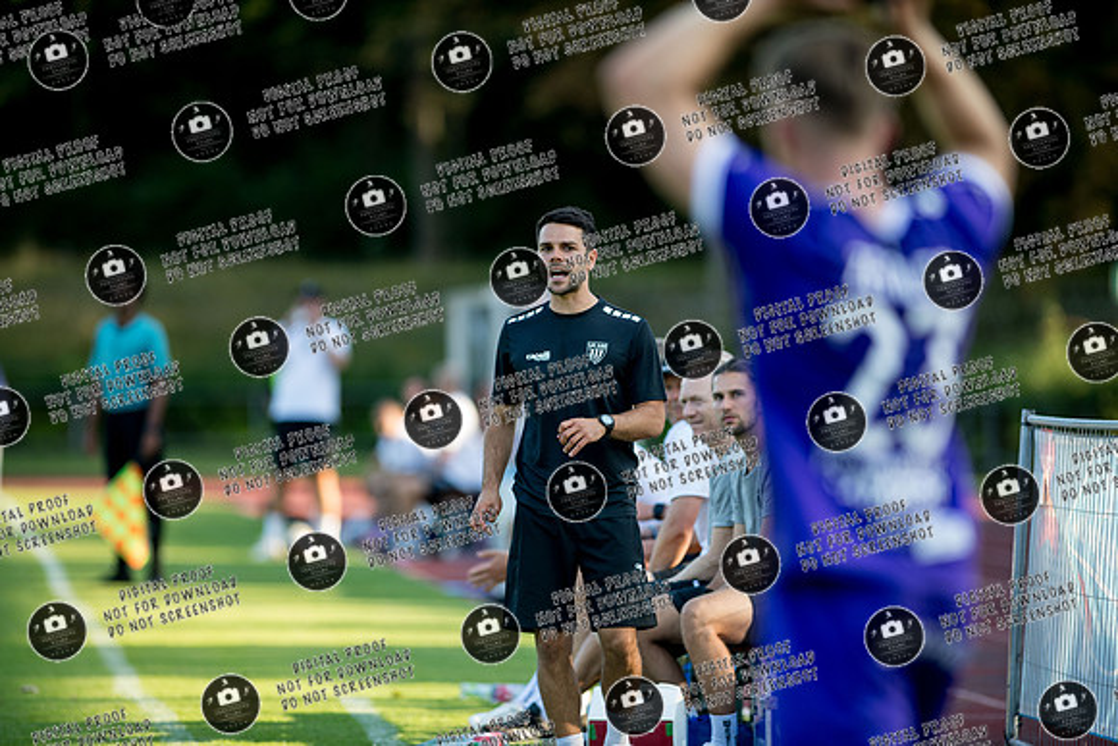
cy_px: 373
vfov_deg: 4.6
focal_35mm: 300
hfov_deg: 6.9
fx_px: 9318
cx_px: 559
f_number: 3.2
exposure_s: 1/1600
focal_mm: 300
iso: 900
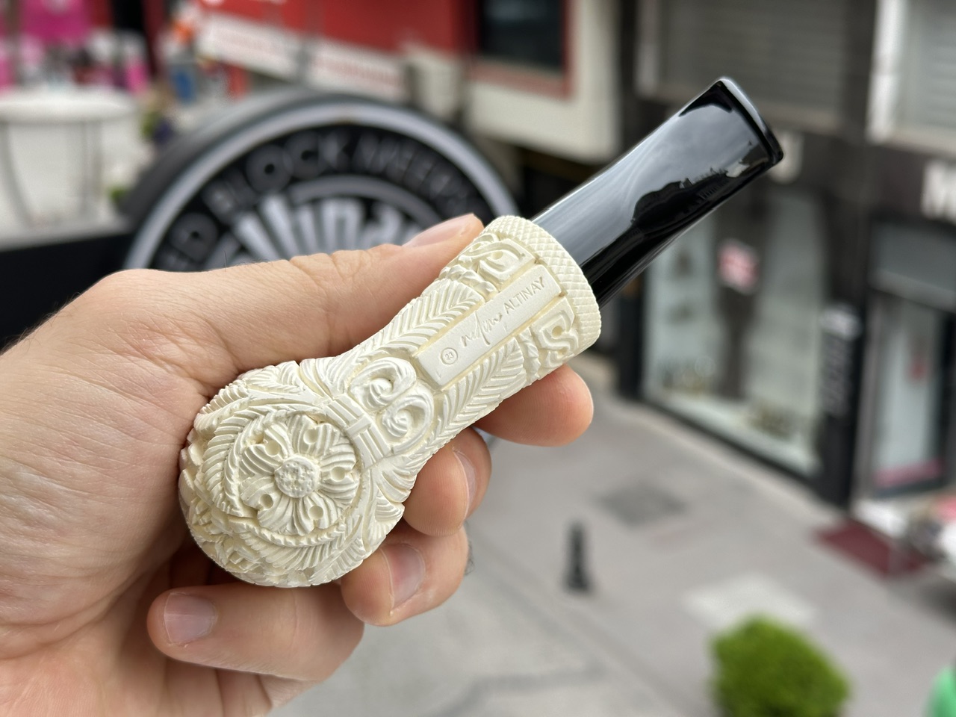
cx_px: 478
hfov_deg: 39.7
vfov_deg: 30.3
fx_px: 1326
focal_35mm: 48
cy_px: 358
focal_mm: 6.86
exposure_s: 1/501
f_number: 1.78
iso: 64
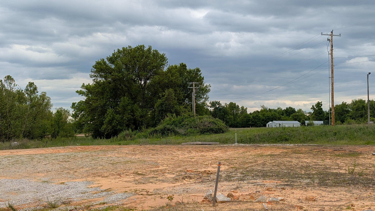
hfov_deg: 38.5
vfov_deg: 22.2
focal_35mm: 54
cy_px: 111
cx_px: 187
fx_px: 537
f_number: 1.68
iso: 20
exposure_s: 1/562
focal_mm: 6.9
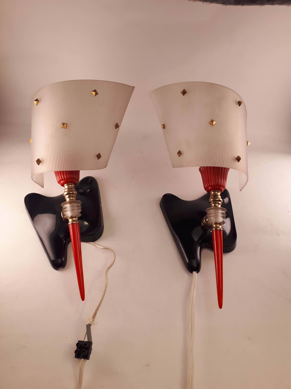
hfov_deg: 51.4
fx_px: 303
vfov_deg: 65.3
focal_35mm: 27
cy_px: 194
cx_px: 146
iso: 64
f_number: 1.9
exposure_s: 1/33
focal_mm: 3.6
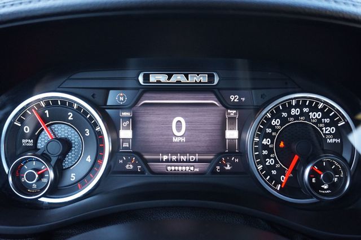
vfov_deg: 36.8
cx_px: 180
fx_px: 361
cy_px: 120
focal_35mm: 36
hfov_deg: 53.2
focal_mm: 24
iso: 1000
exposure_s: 1/60
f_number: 4.5
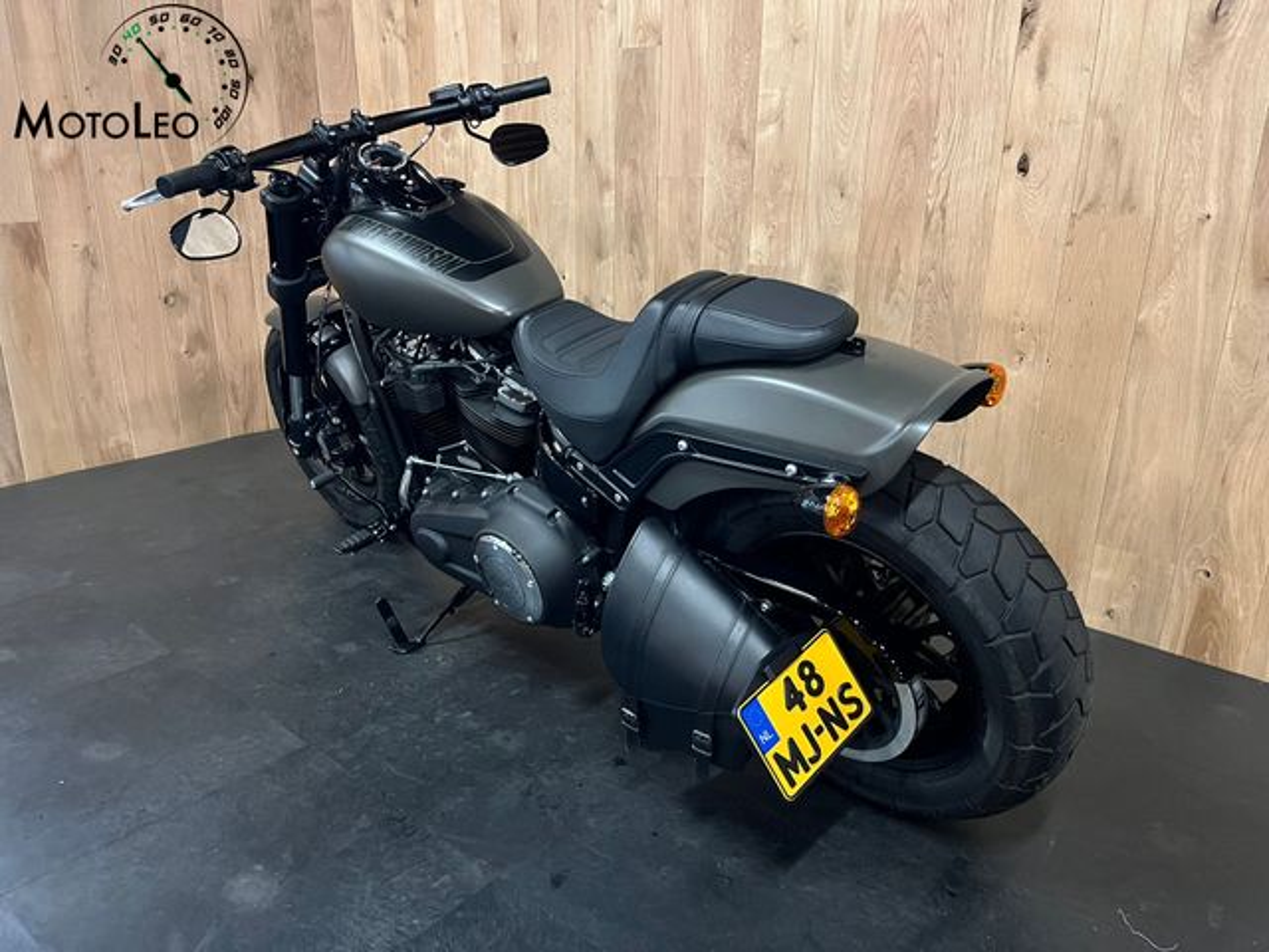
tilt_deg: -18.4
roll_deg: -1.6
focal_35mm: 26
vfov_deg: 53.1
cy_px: 476
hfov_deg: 67.3
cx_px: 634
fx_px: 953
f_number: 1.6
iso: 500
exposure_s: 1/25
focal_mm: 5.1
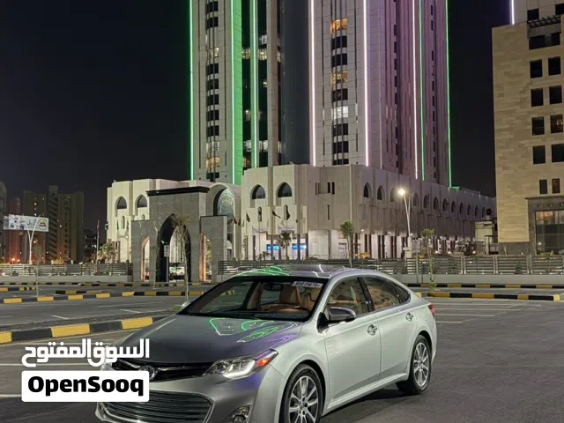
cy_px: 212
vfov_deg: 56.8
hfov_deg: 71.6
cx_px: 282
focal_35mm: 24
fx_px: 391
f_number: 1.78
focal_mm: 6.76
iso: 800
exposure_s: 1/33
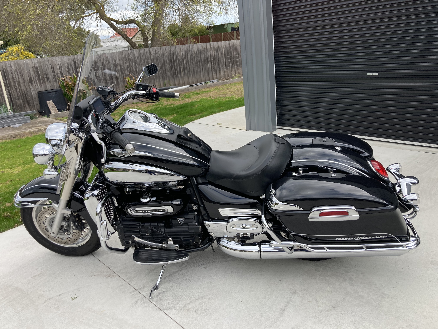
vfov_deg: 49.7
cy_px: 164
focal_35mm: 28
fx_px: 354
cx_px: 219
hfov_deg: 63.4
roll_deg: +6.8
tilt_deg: -18.9
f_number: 1.8
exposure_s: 1/414
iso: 20
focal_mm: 3.99
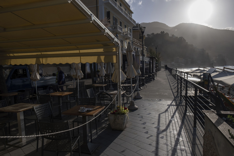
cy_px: 78
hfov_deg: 73.7
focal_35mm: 24
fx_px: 156
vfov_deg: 53.1
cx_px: 117
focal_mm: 16
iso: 200
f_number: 8
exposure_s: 1/1250
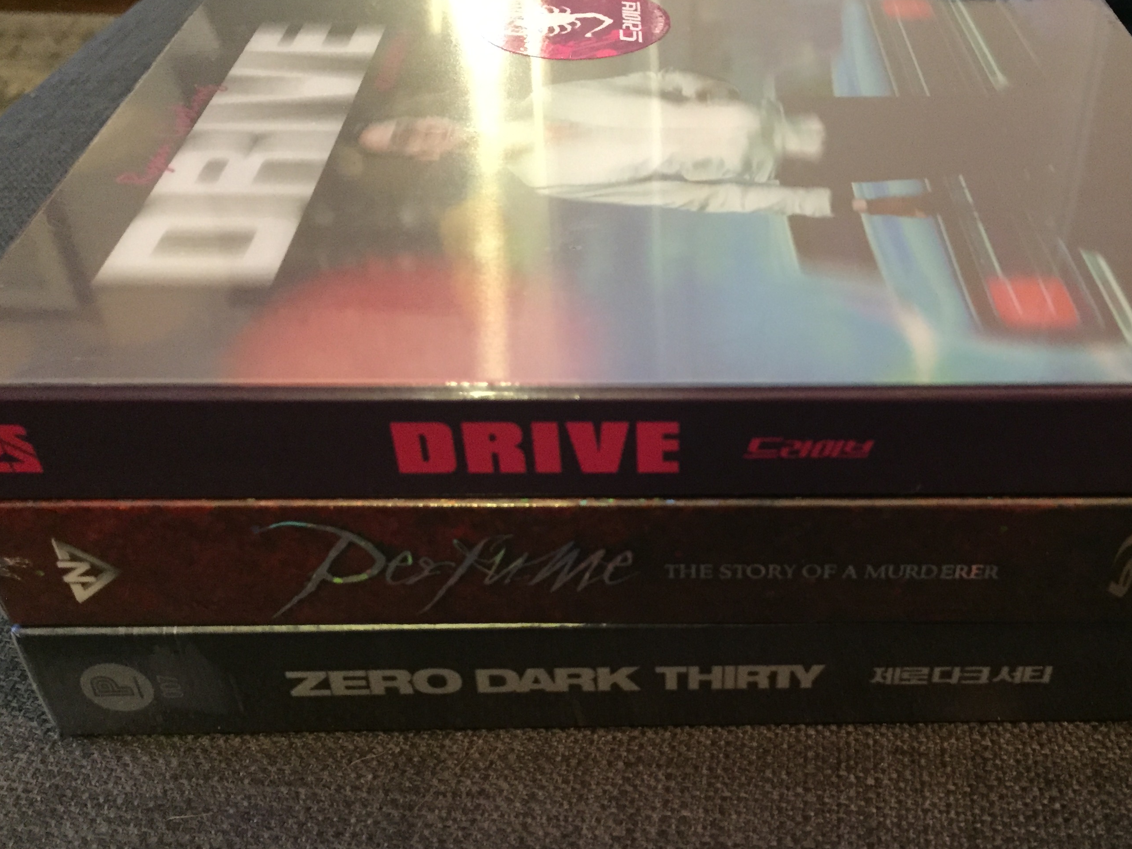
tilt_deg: -40.3
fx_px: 1210
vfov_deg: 38.5
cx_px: 685
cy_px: 504
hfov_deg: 49.8
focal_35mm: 37
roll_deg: -1.2
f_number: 2.2
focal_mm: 4.15
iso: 320
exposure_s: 1/15
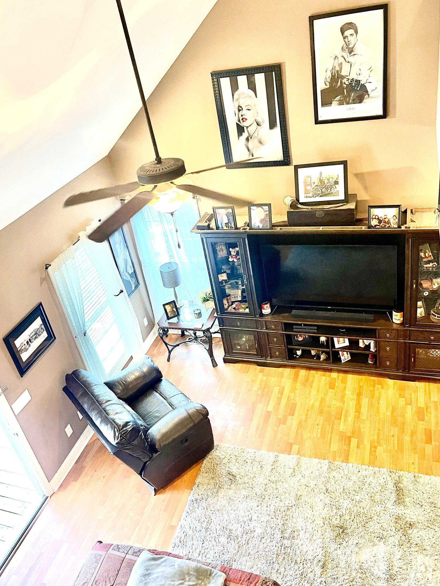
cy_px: 268
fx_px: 474
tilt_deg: -30.4
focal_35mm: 28
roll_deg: +11.5
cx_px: 210
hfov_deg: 49.7
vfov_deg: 63.3
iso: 400
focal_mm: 5.1
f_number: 1.6
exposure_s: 1/60
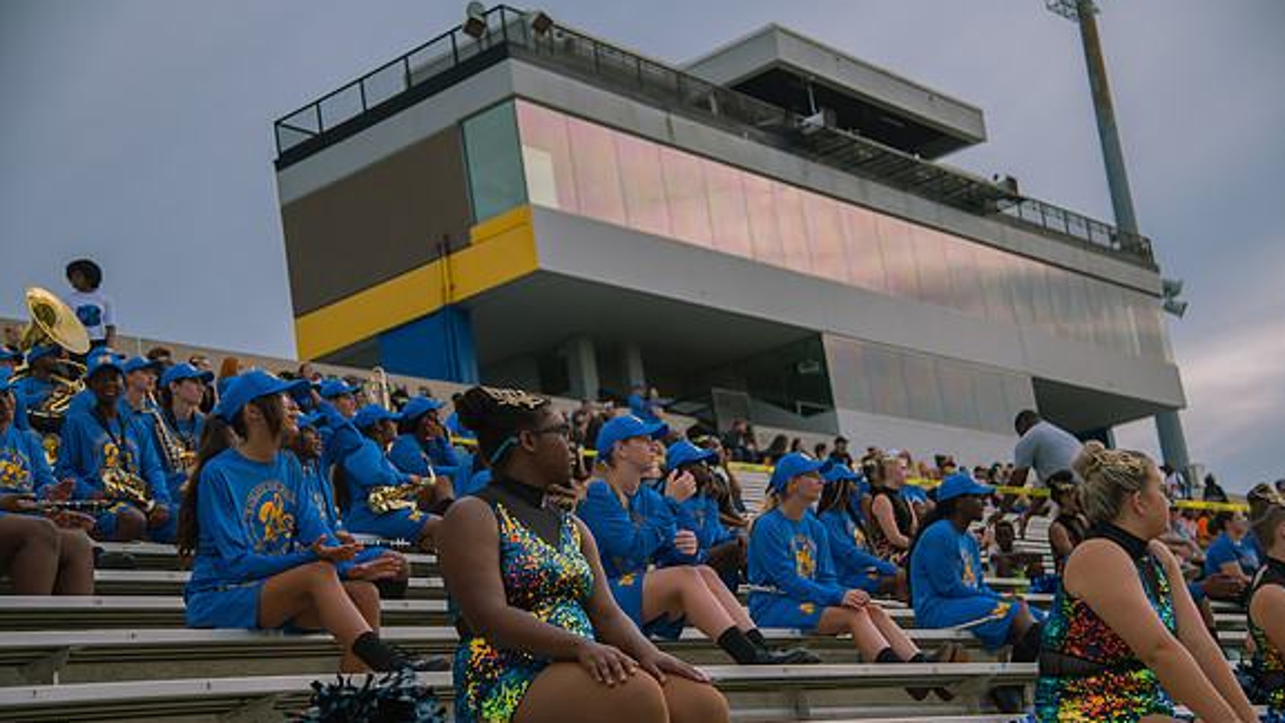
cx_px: 645
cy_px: 415
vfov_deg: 20.7
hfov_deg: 36.0
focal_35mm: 58
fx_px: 1976
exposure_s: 1/400
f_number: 4
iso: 100
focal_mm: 55
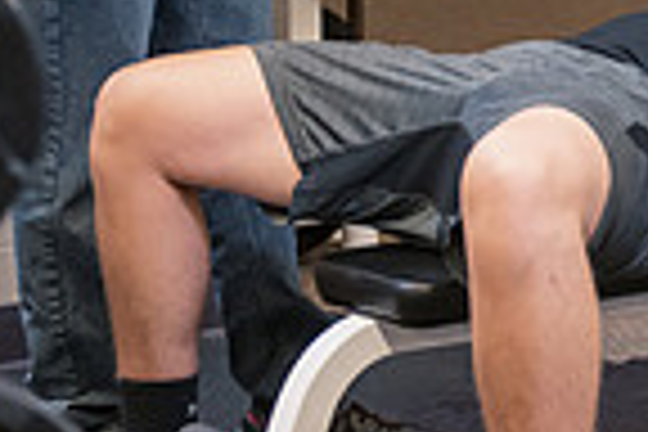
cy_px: -160
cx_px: 770
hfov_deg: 9.0
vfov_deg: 6.1
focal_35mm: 225
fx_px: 4050
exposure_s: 1/200
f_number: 2.8
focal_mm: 56
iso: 1250
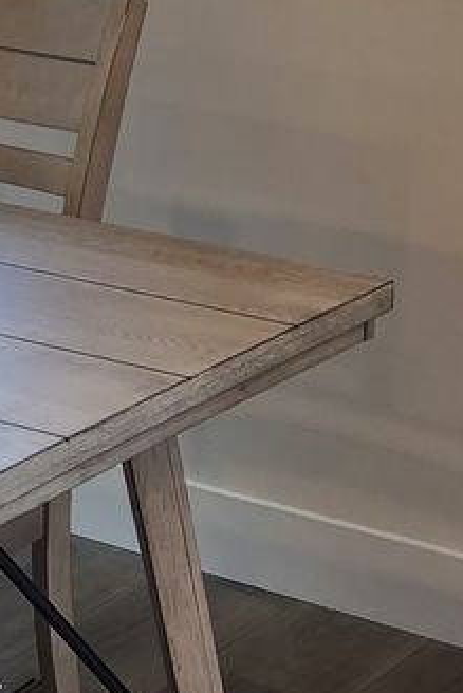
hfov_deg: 9.8
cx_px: -247
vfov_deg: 14.6
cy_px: -109
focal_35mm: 136
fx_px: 2621
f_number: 1.8
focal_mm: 5.4
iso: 80
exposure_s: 1/120
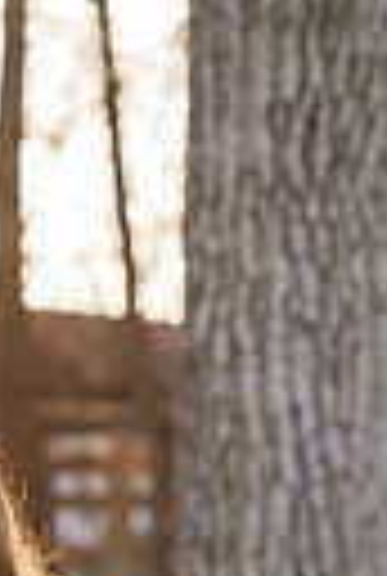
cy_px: 864
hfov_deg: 4.6
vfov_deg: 6.8
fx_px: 4779
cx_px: -284
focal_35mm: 298
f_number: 3.5
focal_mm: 85
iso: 400
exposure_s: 1/320
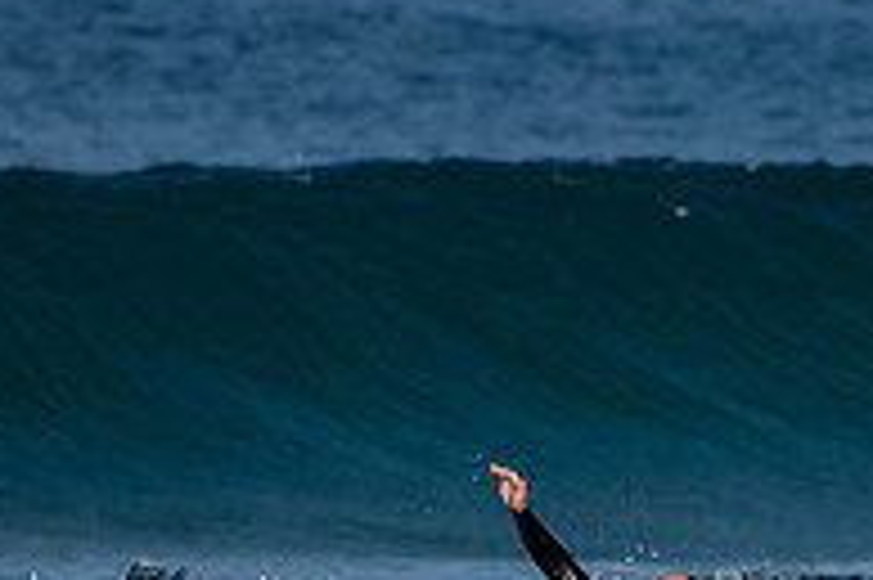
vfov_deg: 0.7
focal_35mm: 1835
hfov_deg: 1.1
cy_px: 783
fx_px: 44460
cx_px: 661
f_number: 5.6
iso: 140
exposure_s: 1/2000
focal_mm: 500
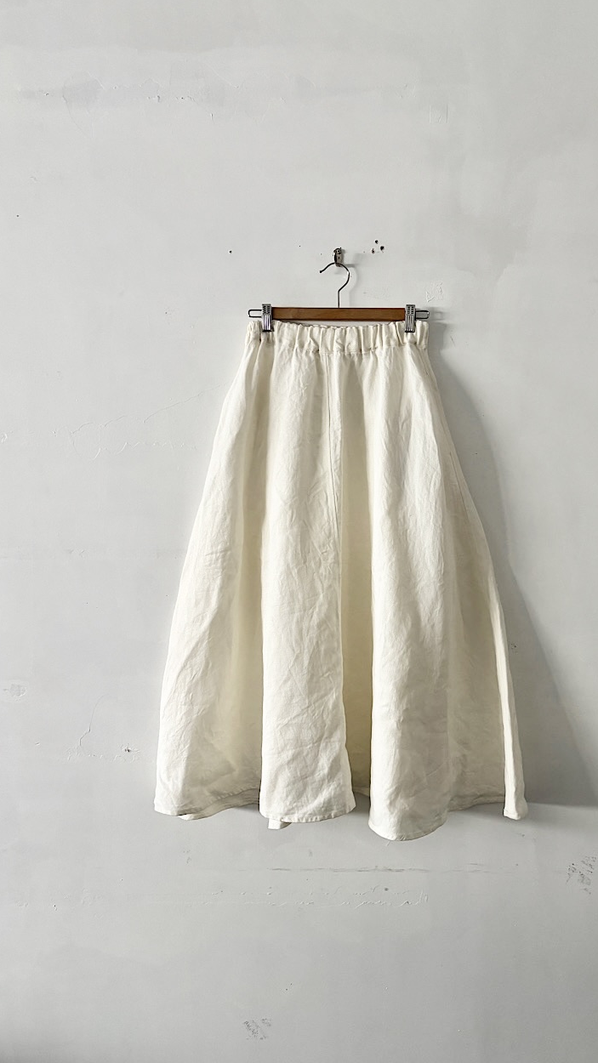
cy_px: 526
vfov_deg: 66.1
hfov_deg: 39.9
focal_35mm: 29
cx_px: 375
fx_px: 818
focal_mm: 5.96
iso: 250
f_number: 1.6
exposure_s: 1/60
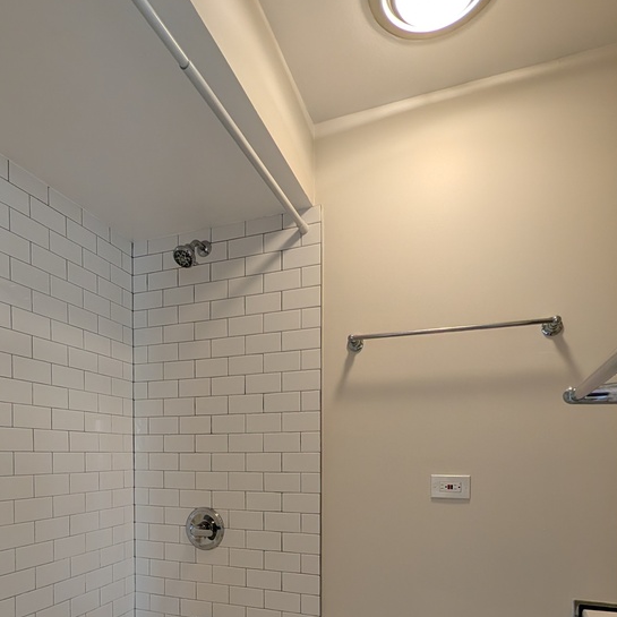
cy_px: 470
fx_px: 423
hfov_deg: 71.8
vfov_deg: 67.1
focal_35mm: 21
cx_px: 268
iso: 77
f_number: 1.7
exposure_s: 1/60
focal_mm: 2.02
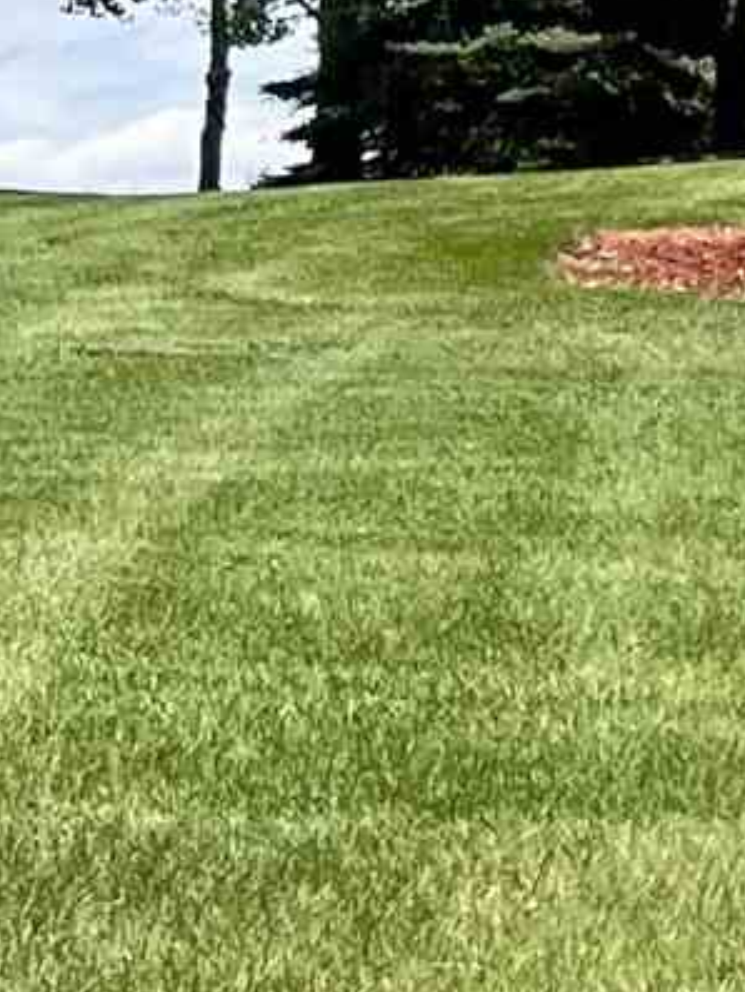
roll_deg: +2.4
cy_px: -220
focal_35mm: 201
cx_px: 3018
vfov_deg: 9.7
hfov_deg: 6.1
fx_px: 5765
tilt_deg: +6.6
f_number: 1.5
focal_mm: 5.7
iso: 50
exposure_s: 1/3831
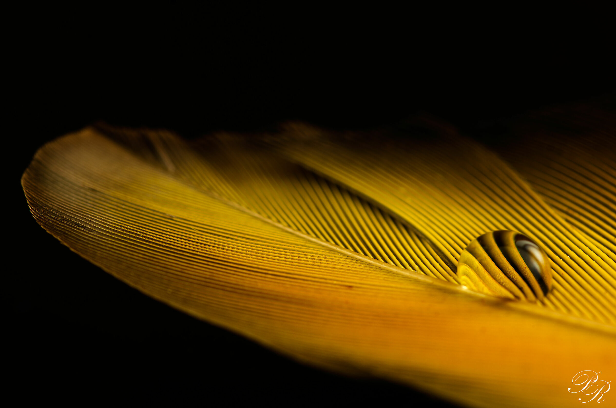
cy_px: 204
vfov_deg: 9.1
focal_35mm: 150
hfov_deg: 13.7
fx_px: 2562
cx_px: 308
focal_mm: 100
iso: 100
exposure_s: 4
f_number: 11
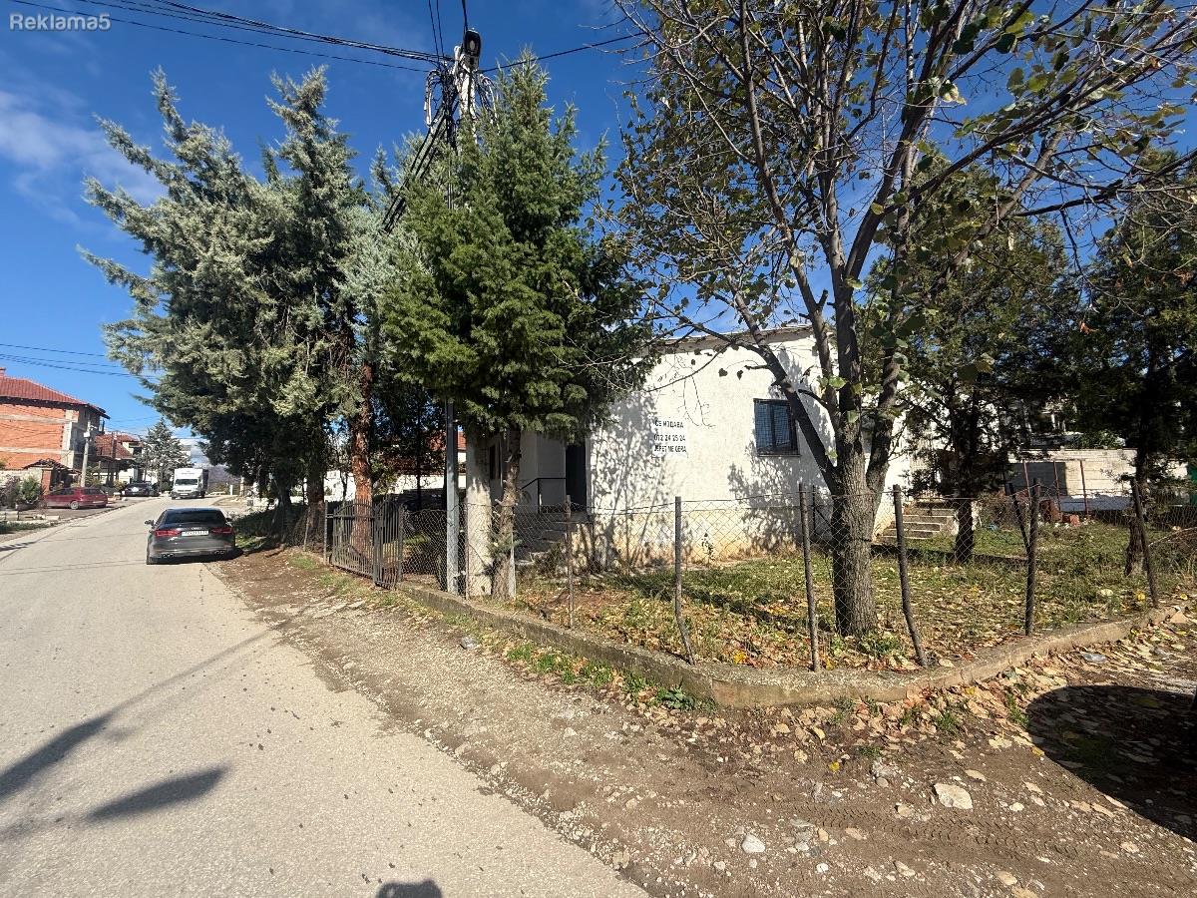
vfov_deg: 85.7
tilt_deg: +7.3
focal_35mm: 14
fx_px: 484
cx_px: 598
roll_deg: +1.1
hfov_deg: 102.1
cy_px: 449
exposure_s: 1/2506
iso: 50
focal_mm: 2.22
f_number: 2.2
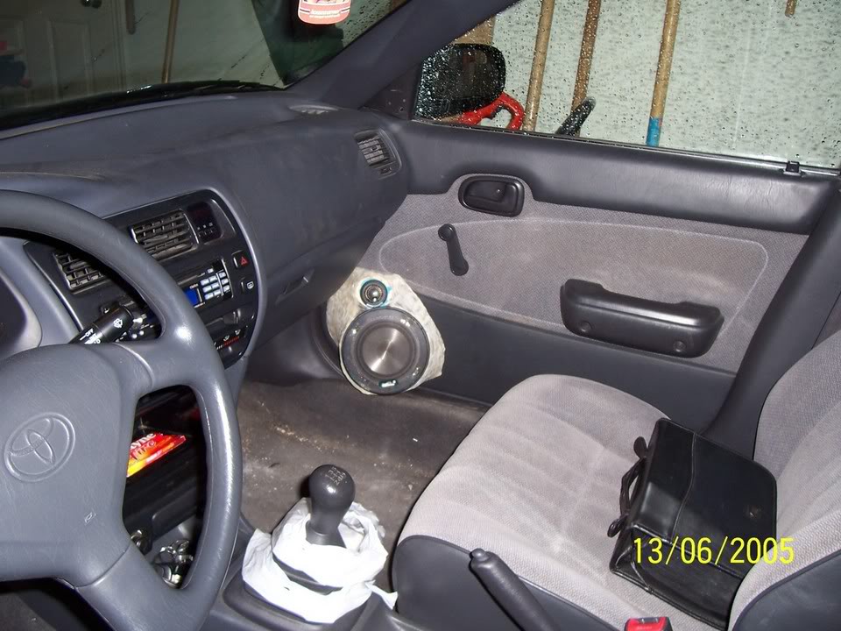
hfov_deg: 54.0
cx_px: 420
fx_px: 826
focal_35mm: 34
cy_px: 316
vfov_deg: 41.8
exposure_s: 1/60
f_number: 2.7
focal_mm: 5.6
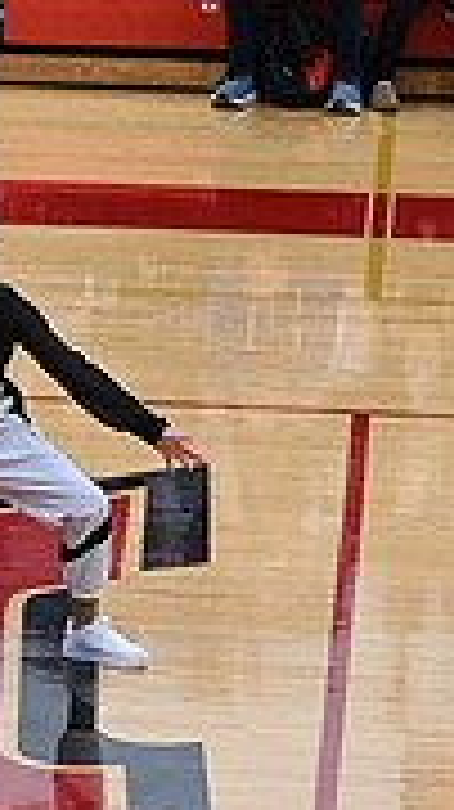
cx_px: -814
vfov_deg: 6.5
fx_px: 7161
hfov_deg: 3.6
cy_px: 583
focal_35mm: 334
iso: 4000
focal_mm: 99
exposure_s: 1/320
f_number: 4
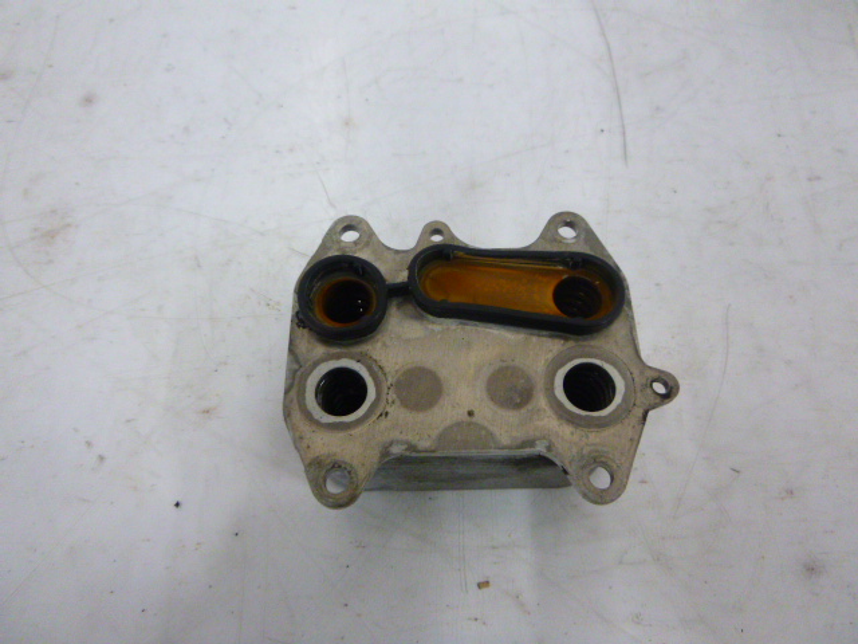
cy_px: 322
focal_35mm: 25
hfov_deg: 69.4
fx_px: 620
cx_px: 429
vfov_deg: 54.9
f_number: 3.9
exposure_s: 1/15
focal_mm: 4.5
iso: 400
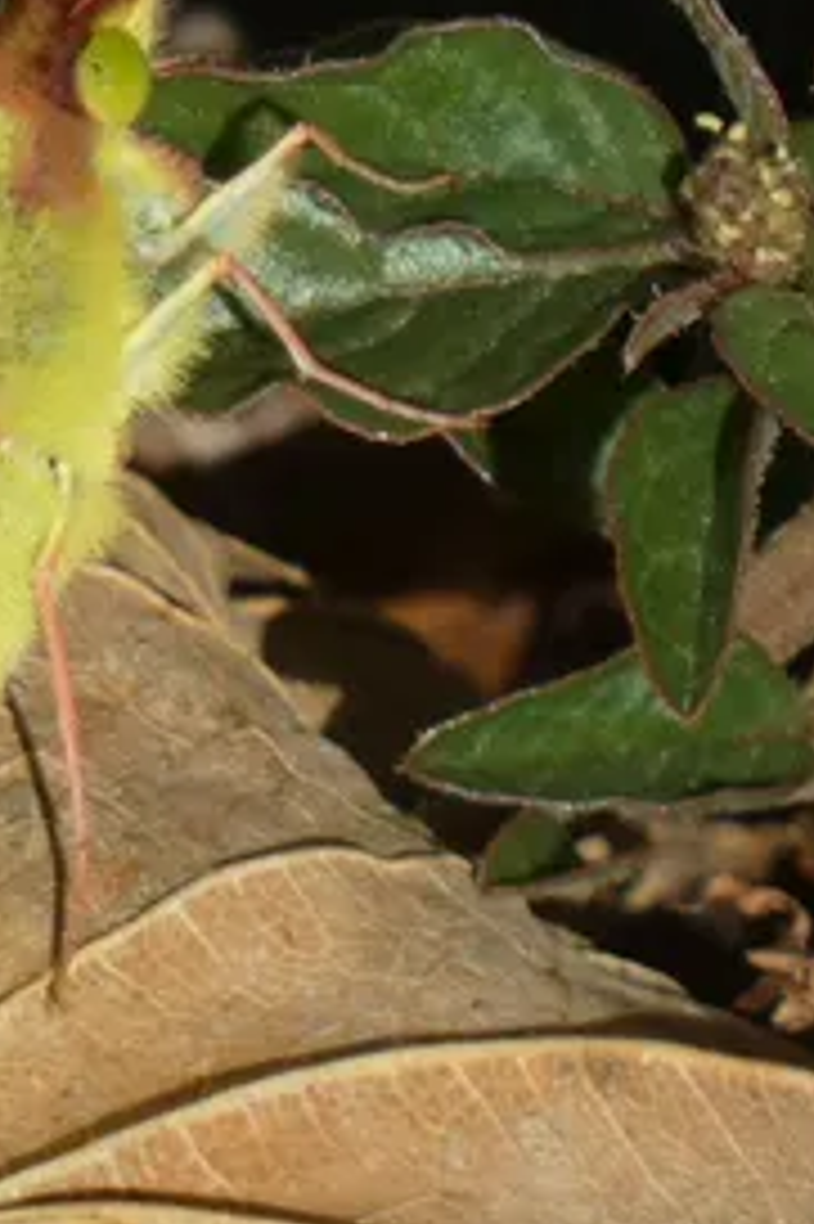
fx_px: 44144
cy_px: 374
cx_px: -400
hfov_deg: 1.1
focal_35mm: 1300
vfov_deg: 1.6
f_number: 5.6
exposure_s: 1/250
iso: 80
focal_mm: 95.2
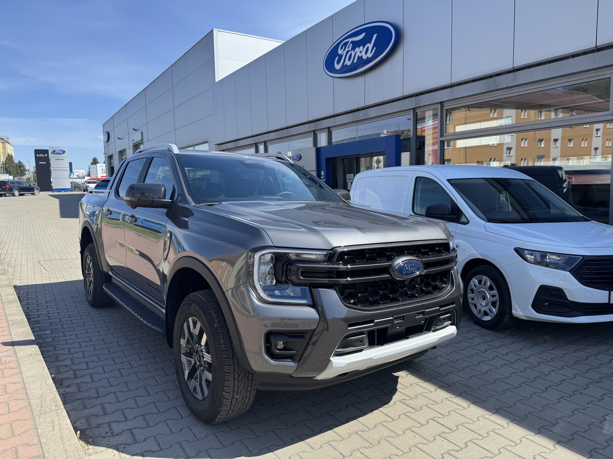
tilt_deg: -7.3
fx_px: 425
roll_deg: +0.5
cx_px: 306
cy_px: 230
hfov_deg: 71.6
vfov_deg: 56.8
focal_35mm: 24
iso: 80
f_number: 1.78
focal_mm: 6.76
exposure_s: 1/1818
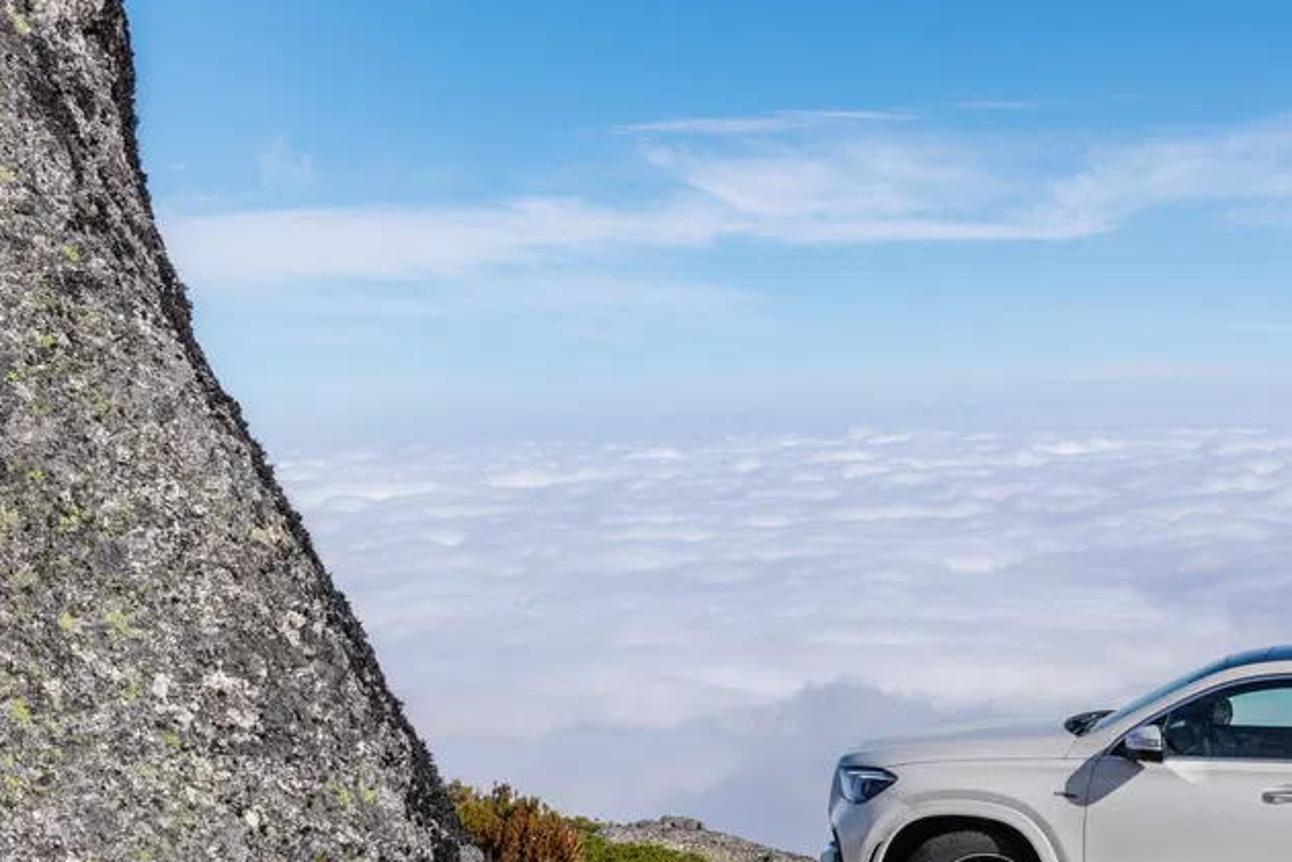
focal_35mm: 61
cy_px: 581
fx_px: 2189
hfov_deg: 32.3
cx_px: 956
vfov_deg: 22.2
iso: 100
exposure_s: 1/125
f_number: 16
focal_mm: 32
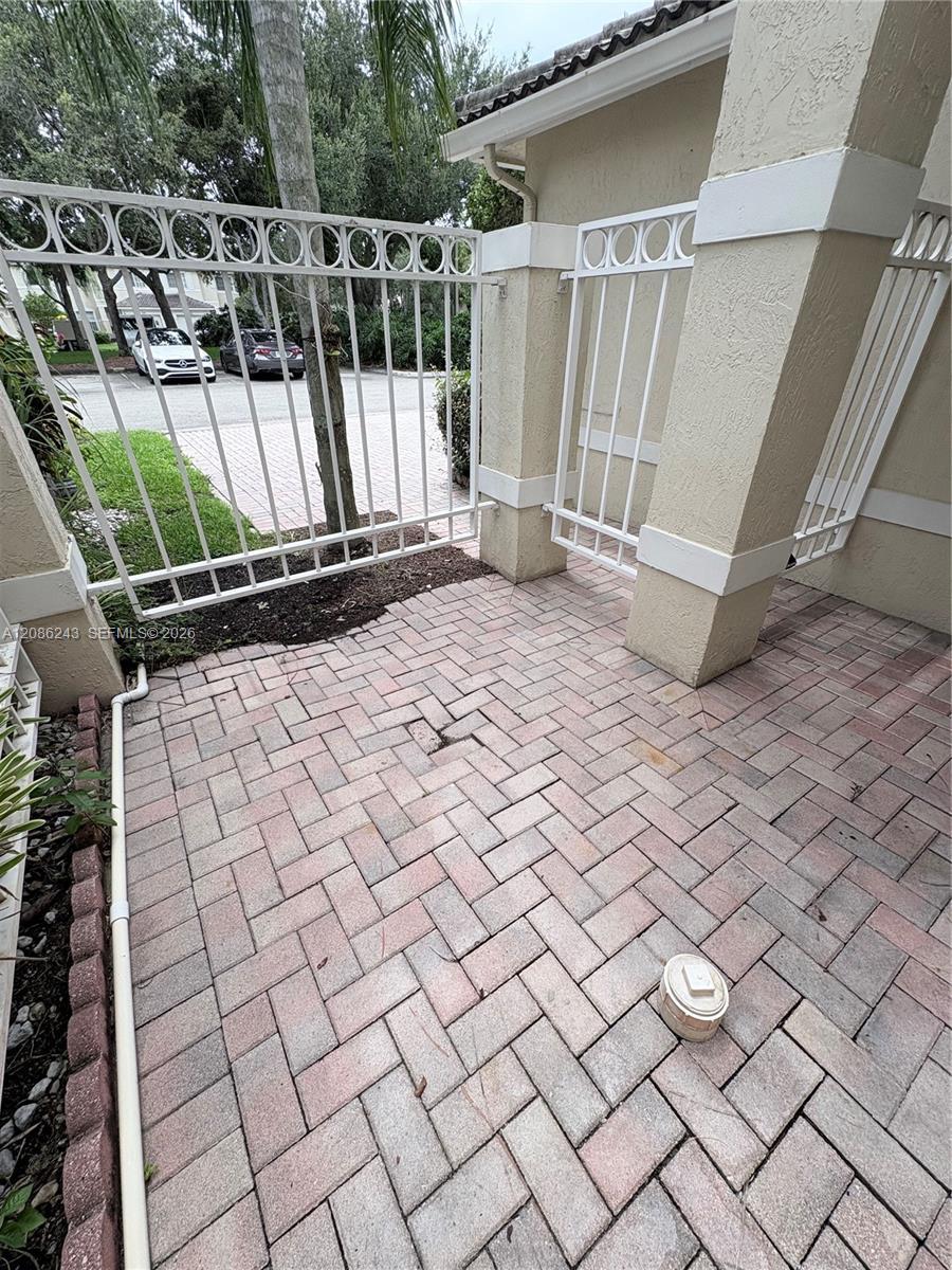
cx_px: 476
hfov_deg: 85.7
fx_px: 513
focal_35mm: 14
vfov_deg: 102.1
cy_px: 635
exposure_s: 1/587
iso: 40
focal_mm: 2.22
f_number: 2.2
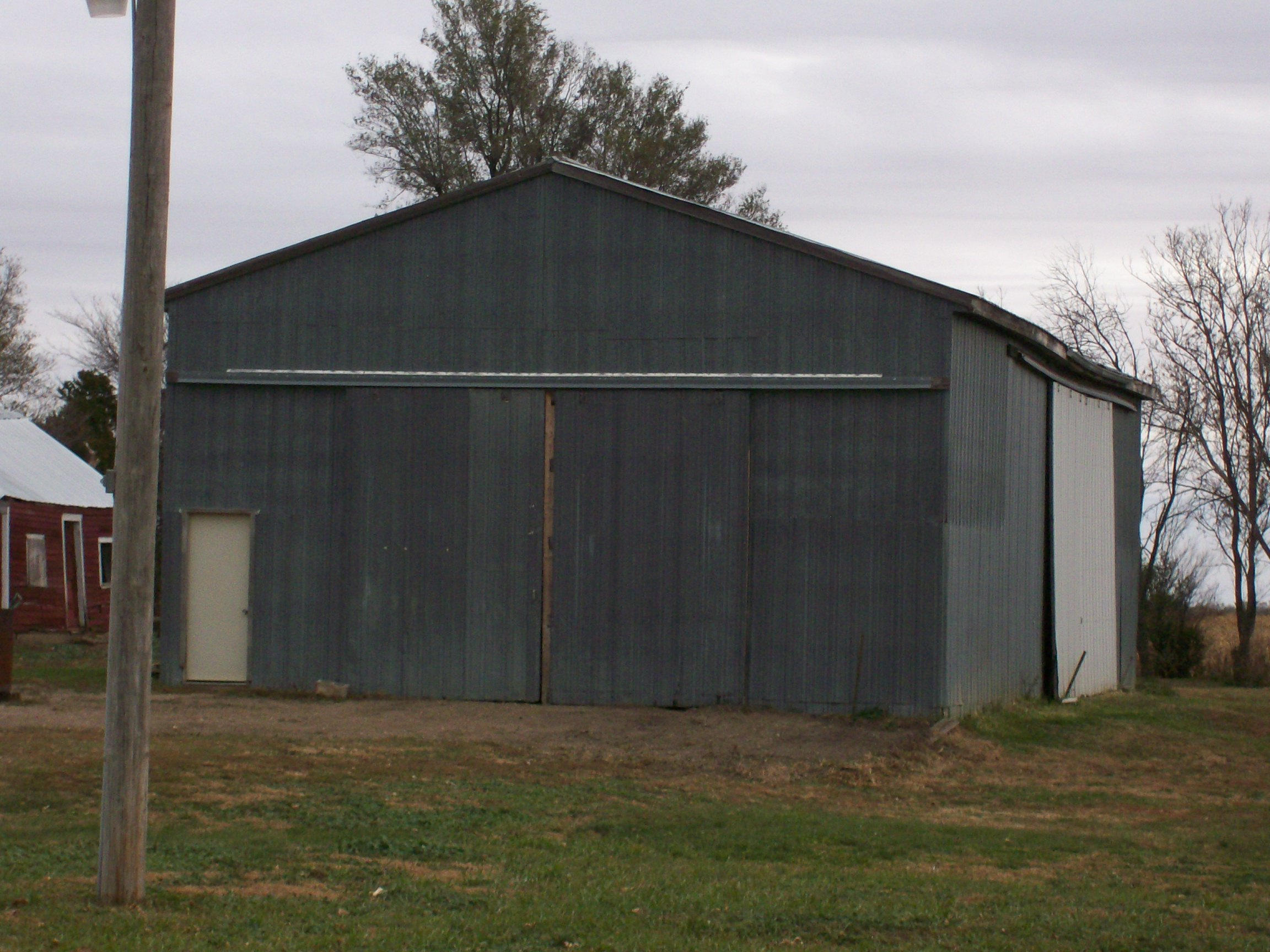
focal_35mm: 108
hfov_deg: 18.2
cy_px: 476
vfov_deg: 13.7
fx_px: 3962
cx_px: 635
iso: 140
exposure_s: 1/125
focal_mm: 18
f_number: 4.8
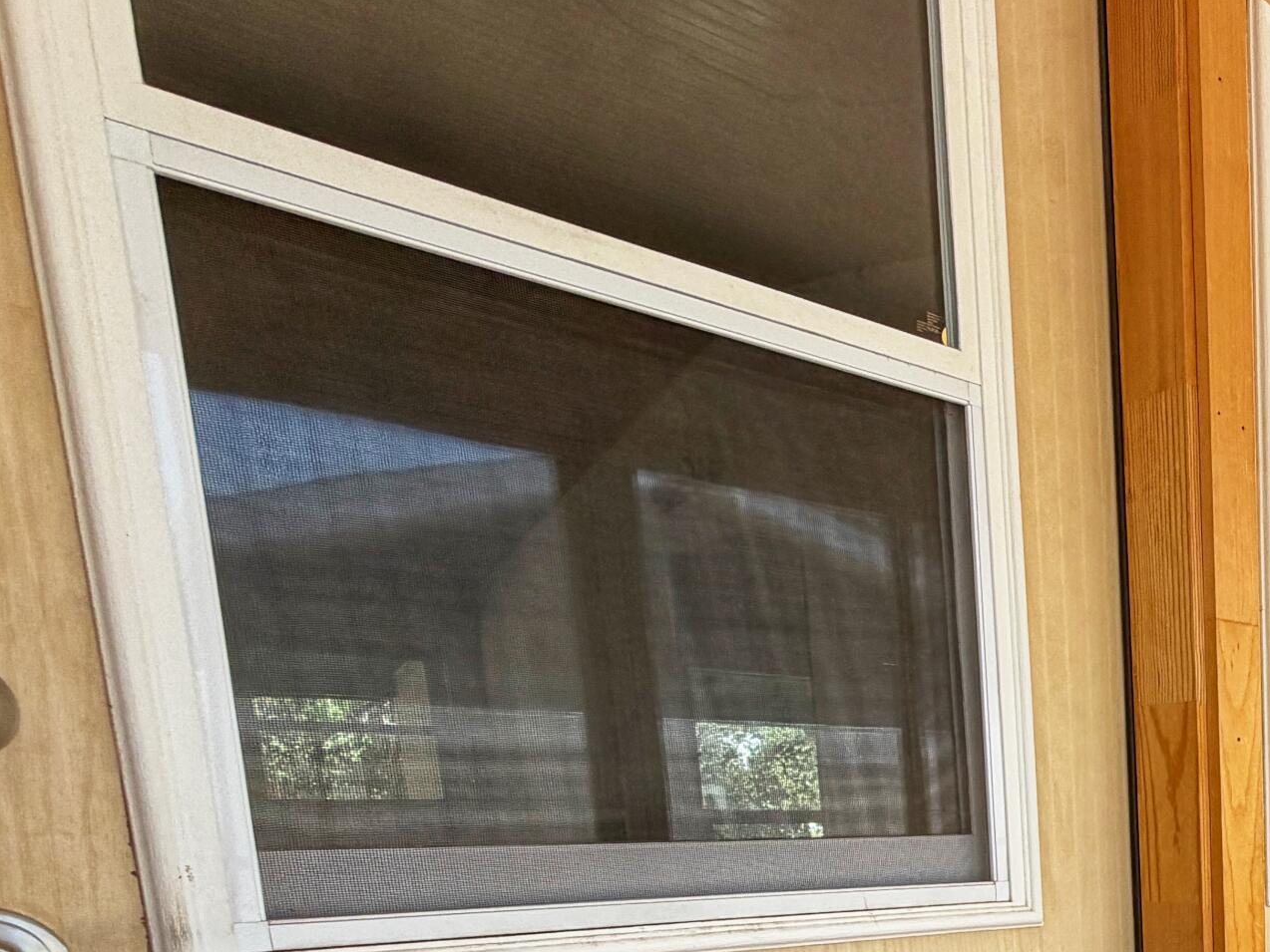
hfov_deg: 43.0
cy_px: 1006
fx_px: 1211
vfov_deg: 37.2
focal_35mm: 33
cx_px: 1400
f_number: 2.2
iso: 50
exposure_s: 1/178
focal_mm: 2.22
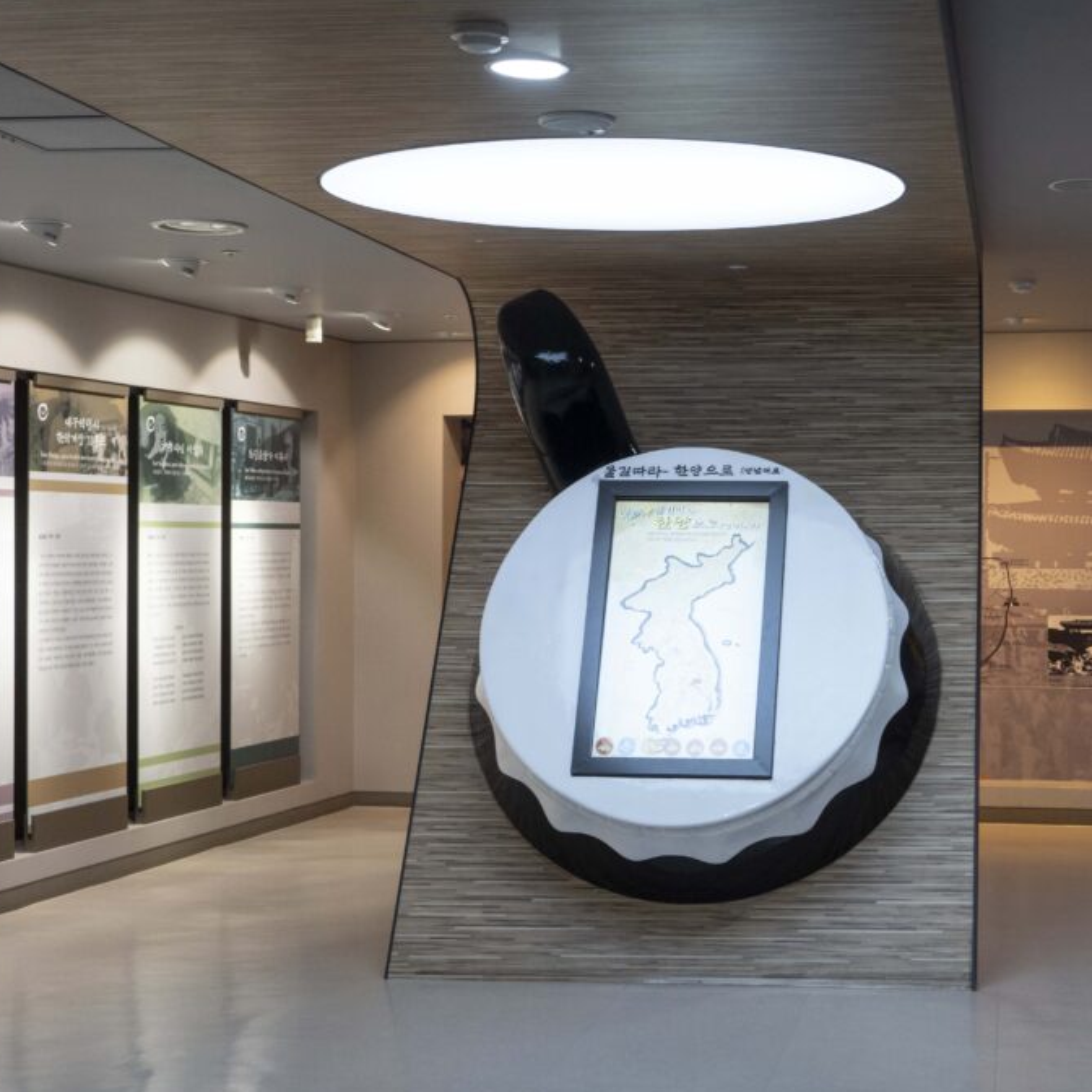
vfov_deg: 30.0
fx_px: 2034
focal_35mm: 57
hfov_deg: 29.6
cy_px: 550
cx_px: 808
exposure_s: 1/160
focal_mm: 44
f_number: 5.6
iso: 2500
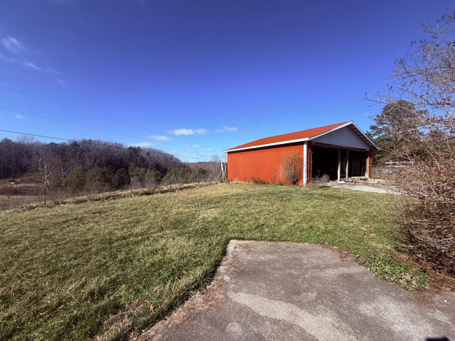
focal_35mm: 14
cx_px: 228
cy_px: 170
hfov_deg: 102.1
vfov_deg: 85.7
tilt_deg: +0.8
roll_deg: -0.1
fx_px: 184
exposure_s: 1/1901
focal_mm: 2.22
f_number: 2.2
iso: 50
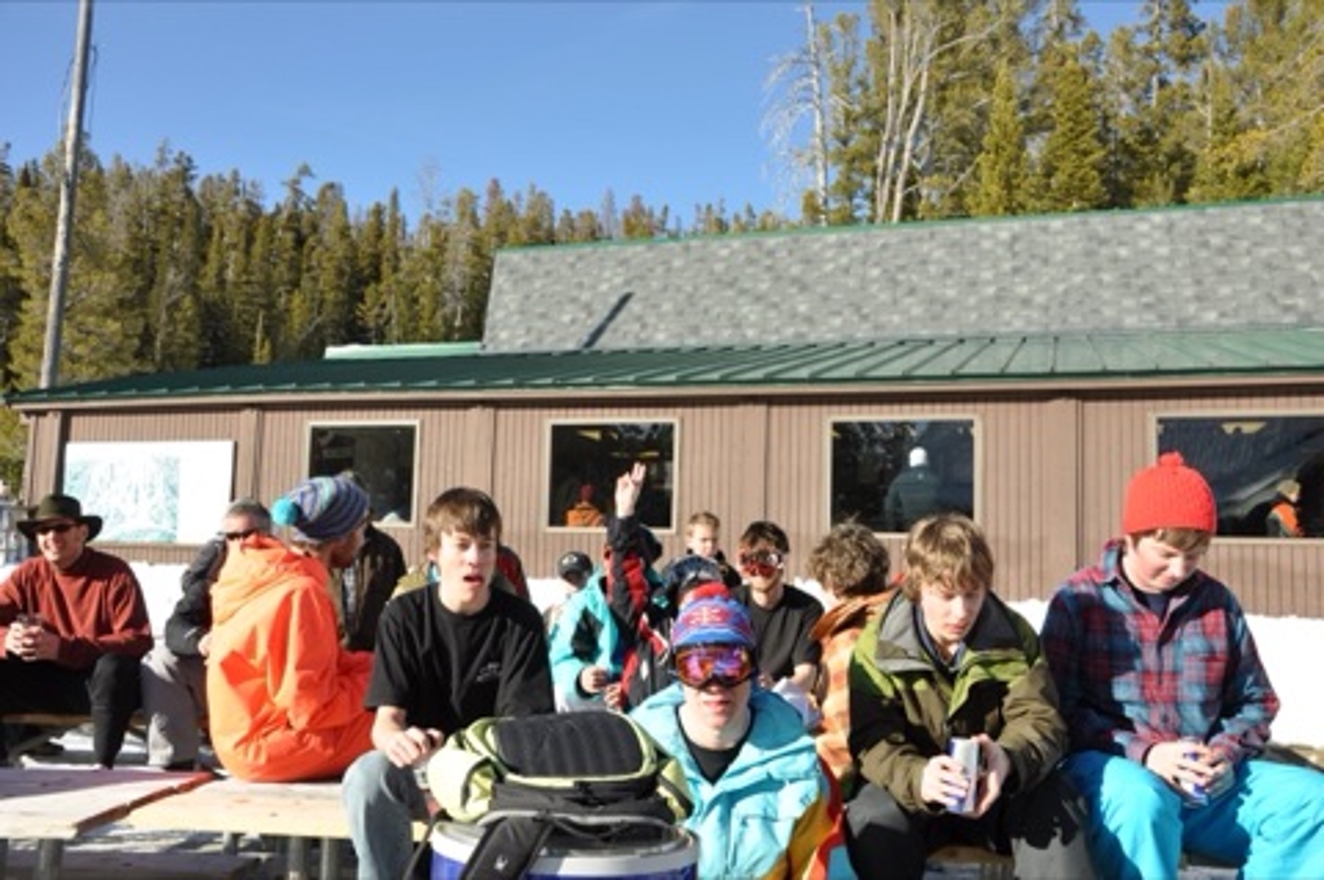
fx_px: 1212
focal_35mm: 33
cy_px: 440
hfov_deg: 57.3
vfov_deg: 39.9
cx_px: 662
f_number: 9
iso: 200
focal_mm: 22
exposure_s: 1/320
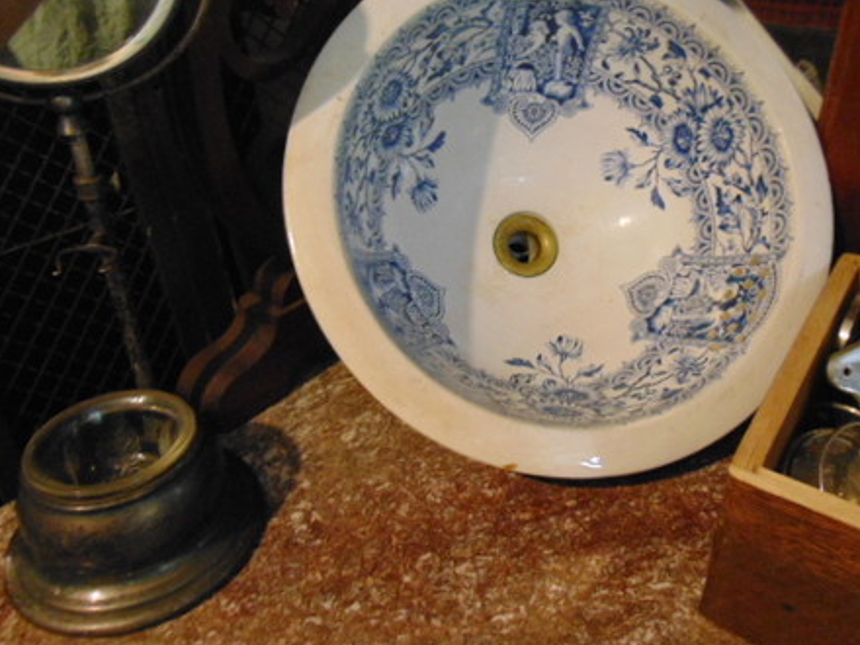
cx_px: 503
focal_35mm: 31
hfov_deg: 58.0
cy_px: 273
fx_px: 770
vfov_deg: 45.3
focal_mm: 4.5
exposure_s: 1/13
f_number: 3
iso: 400
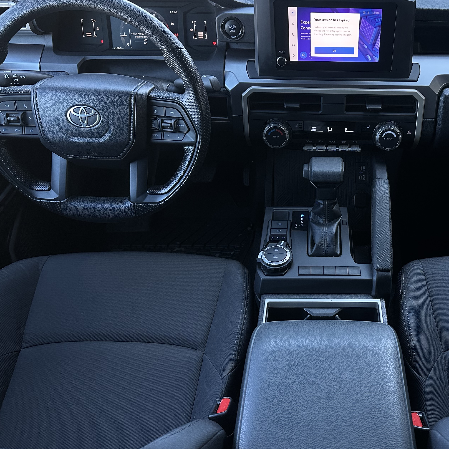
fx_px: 499
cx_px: 330
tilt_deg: -37.7
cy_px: 198
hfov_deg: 46.9
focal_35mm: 34
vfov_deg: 48.3
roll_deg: -1.8
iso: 250
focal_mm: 6.86
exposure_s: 1/92
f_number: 1.78
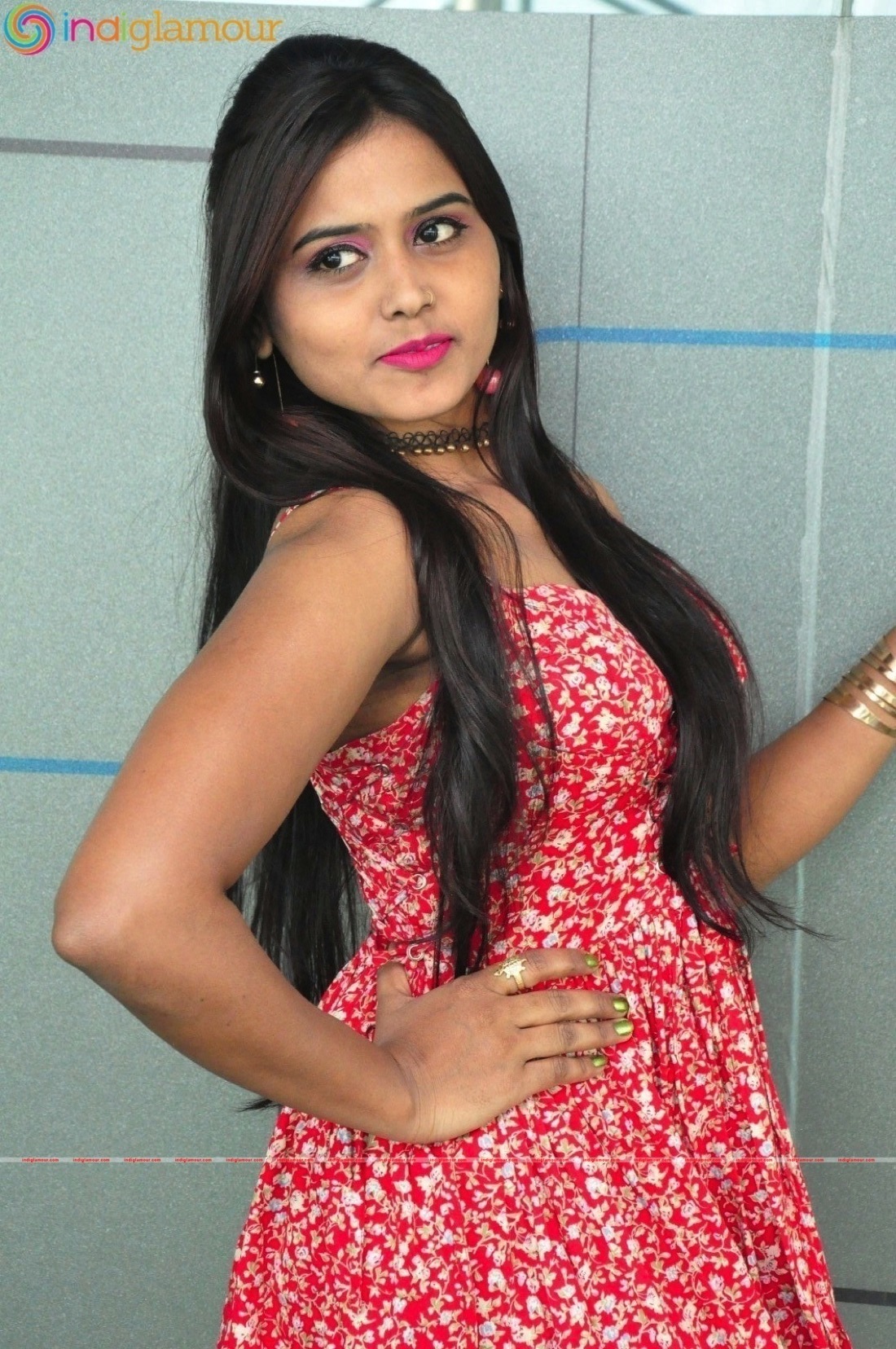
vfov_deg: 21.9
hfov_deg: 14.7
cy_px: 674
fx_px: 3480
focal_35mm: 93
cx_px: 448
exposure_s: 1/125
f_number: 6.3
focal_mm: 62
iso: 3200
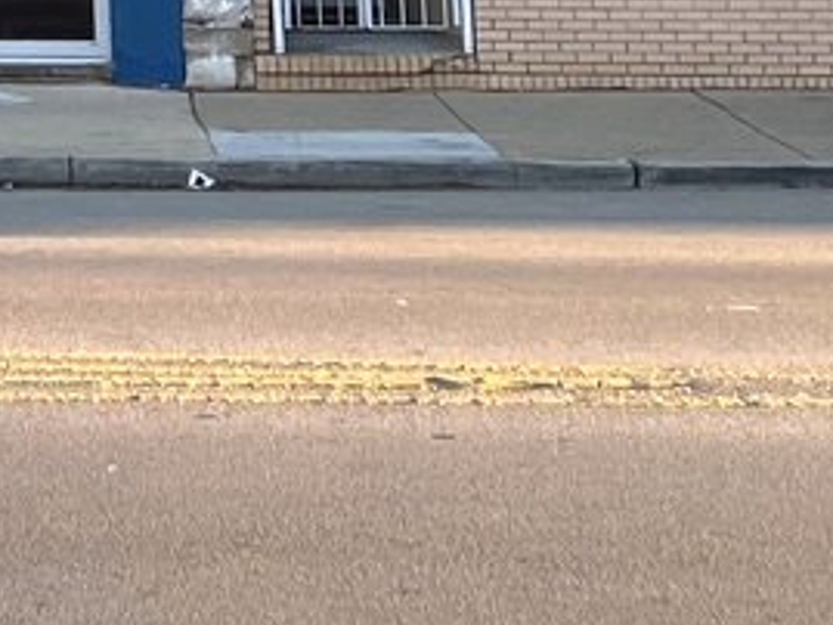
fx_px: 3346
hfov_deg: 13.4
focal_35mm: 139
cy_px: -613
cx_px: -409
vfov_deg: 9.9
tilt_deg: +8.2
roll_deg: +1.0
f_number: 1.5
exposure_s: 1/723
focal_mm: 5.7
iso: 50
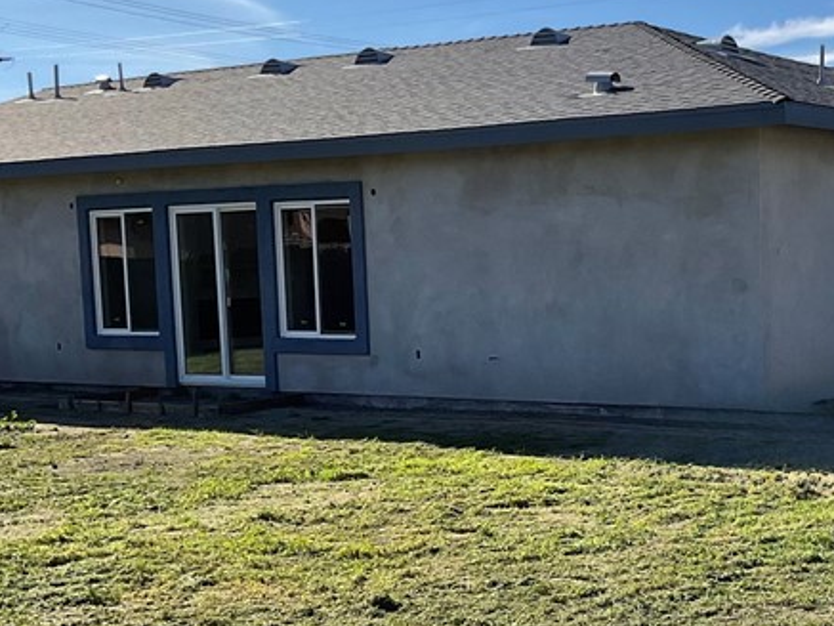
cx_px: 698
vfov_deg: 21.6
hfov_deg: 27.8
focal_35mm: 68
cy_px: 403
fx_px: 1639
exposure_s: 1/2058
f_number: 1.8
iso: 16
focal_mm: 3
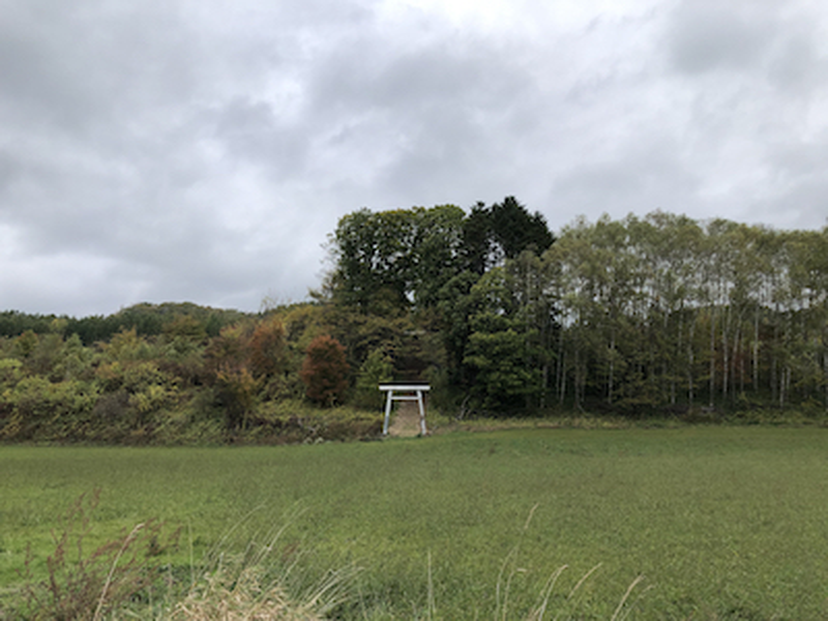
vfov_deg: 49.7
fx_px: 670
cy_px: 310
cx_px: 414
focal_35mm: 28
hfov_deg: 63.4
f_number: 1.8
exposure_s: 1/889
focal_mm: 4
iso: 20
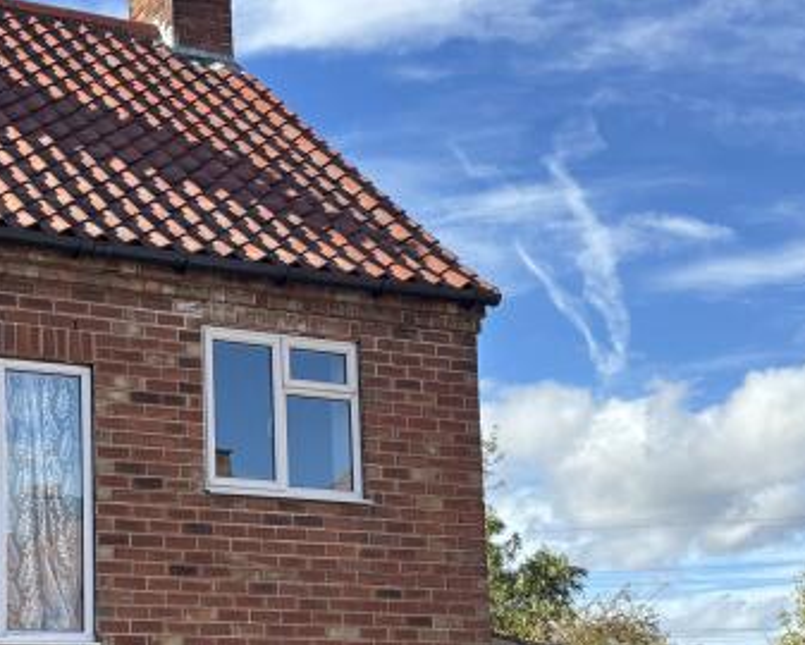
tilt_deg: +8.7
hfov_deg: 24.5
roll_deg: +1.2
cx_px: 210
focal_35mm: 77
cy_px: 533
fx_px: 1836
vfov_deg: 19.7
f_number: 1.6
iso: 50
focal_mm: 5.96
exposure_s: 1/1949
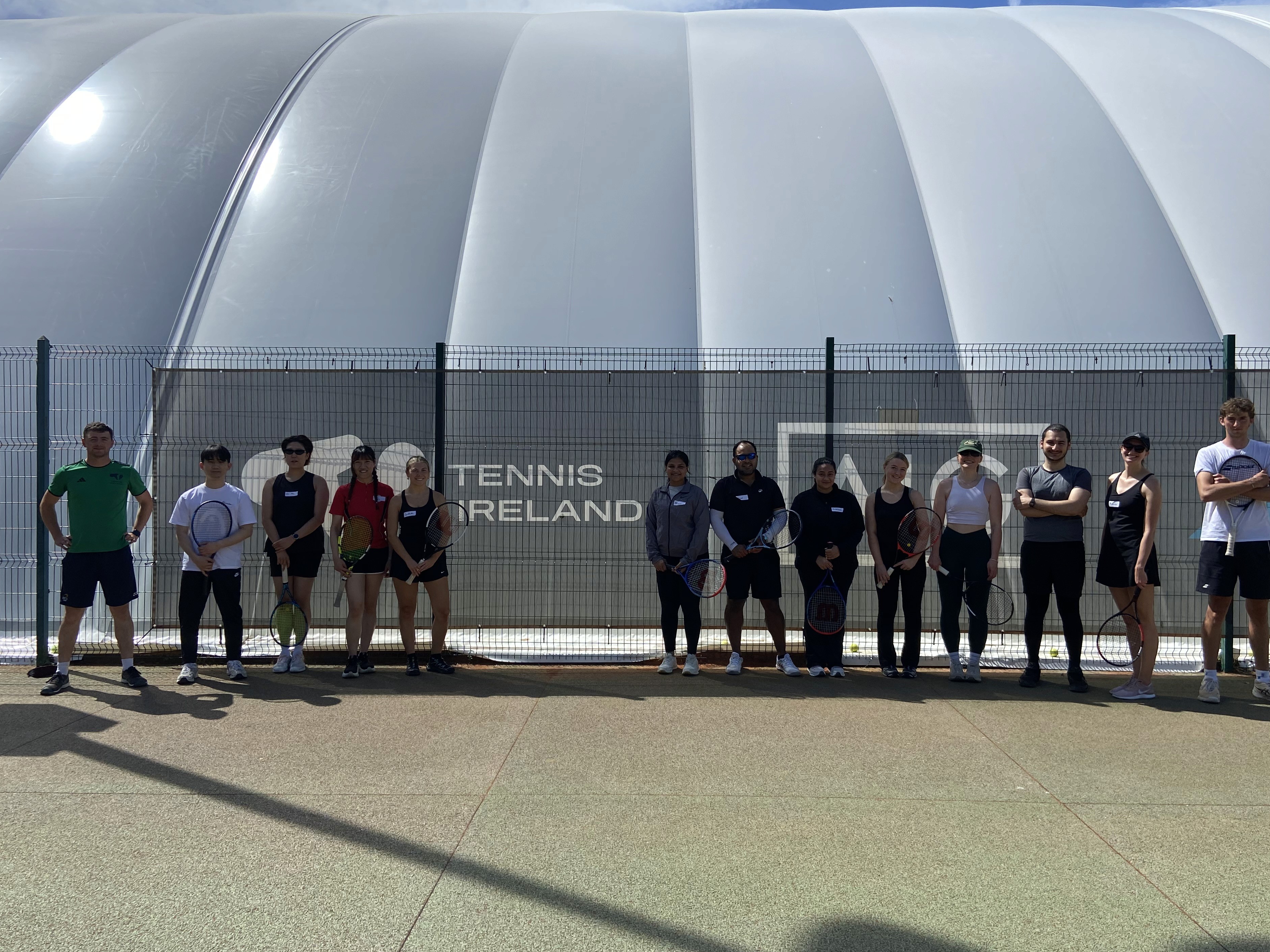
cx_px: 650
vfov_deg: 49.7
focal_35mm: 28
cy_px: 485
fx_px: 1027
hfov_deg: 63.4
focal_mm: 4.25
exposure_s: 1/4274
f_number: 1.8
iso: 32
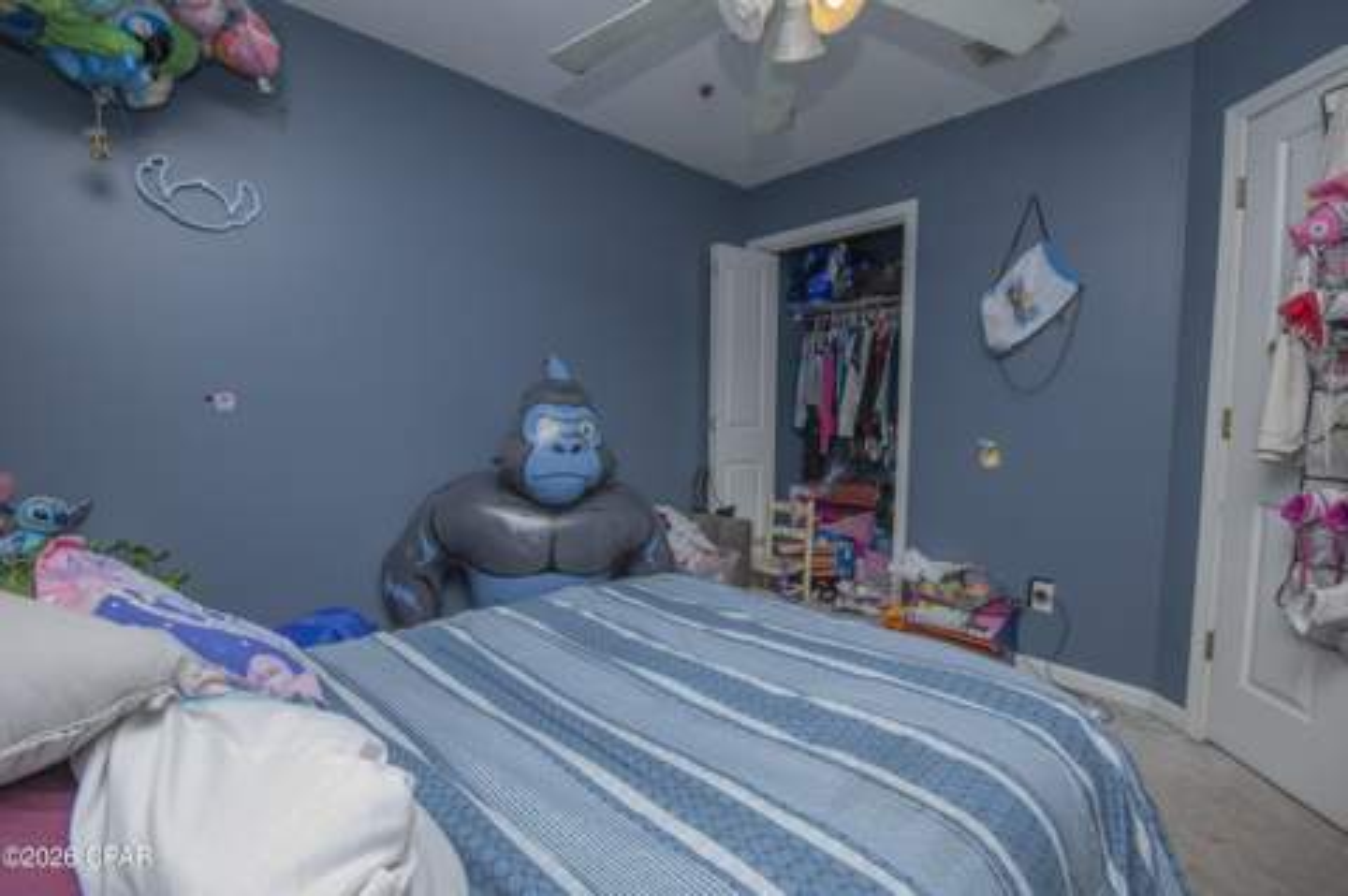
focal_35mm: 15
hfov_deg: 100.4
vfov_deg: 77.2
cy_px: 448
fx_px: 561
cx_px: 674
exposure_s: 1/125
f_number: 10
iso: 800
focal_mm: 10
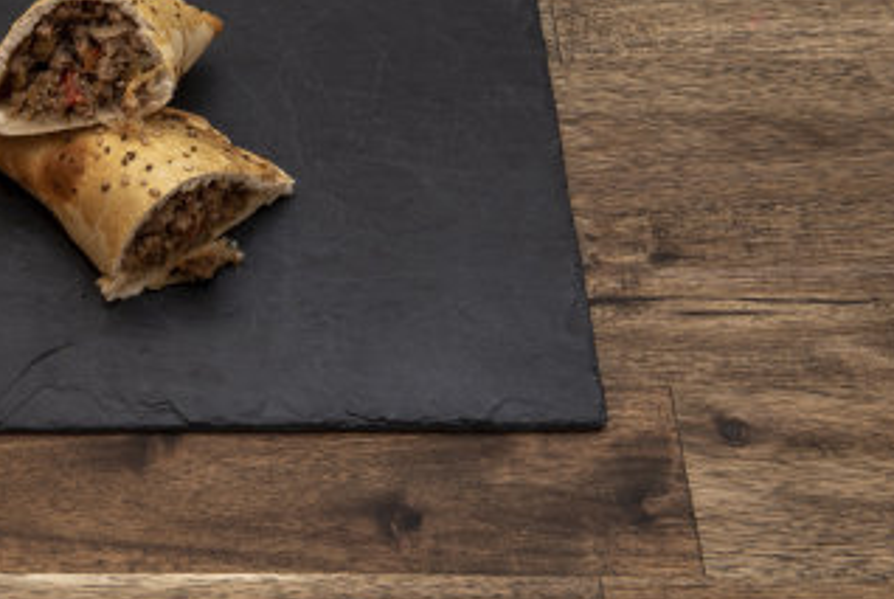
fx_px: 2487
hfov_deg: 19.9
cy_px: 111
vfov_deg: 13.7
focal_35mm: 100
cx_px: 59
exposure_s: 1/2.5
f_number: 8
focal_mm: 52
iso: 250
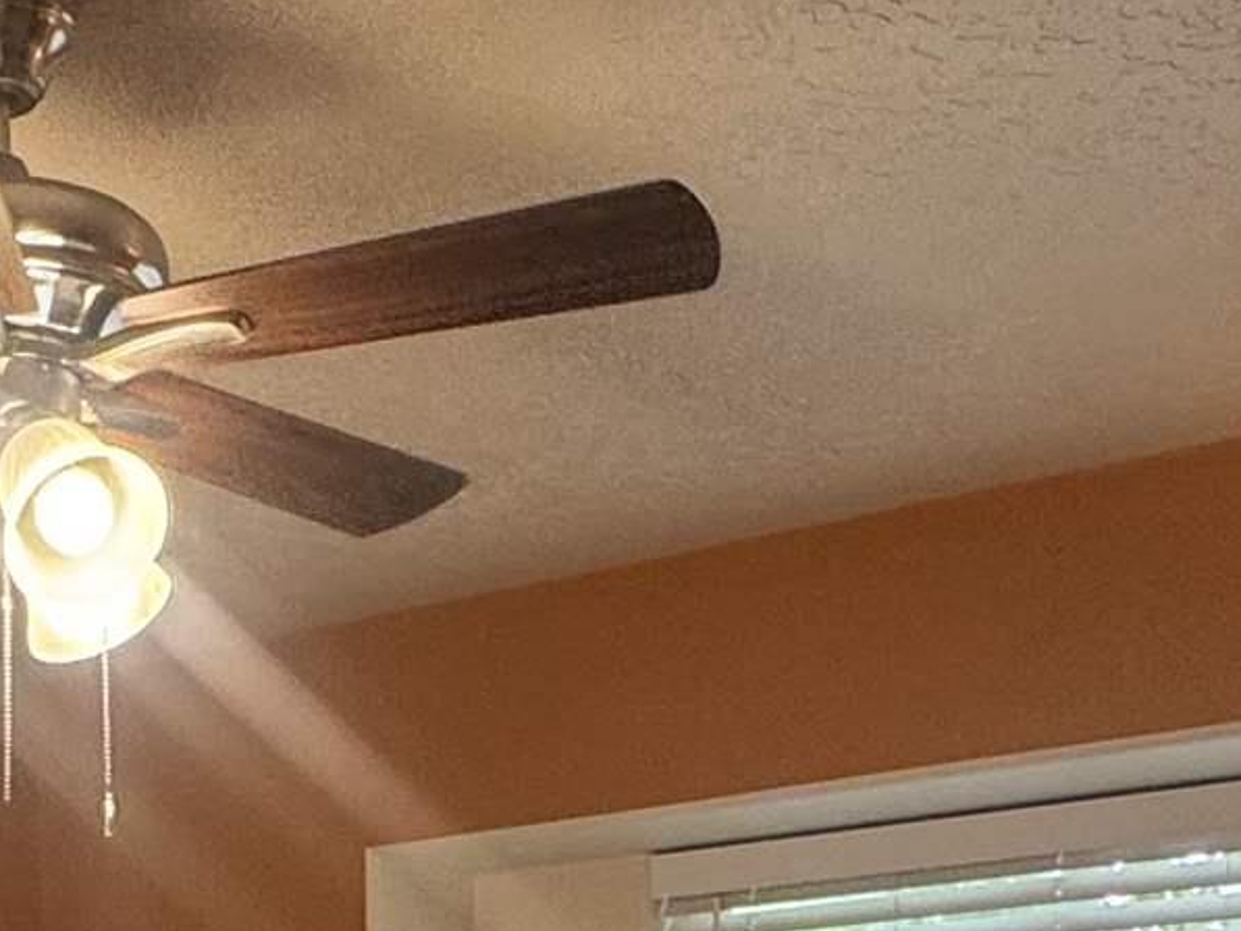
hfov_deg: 26.3
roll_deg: +2.3
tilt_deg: -2.8
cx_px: 162
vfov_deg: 17.3
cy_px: 1590
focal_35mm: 72
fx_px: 2582
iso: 160
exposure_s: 1/120
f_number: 2.2
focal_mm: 2.22
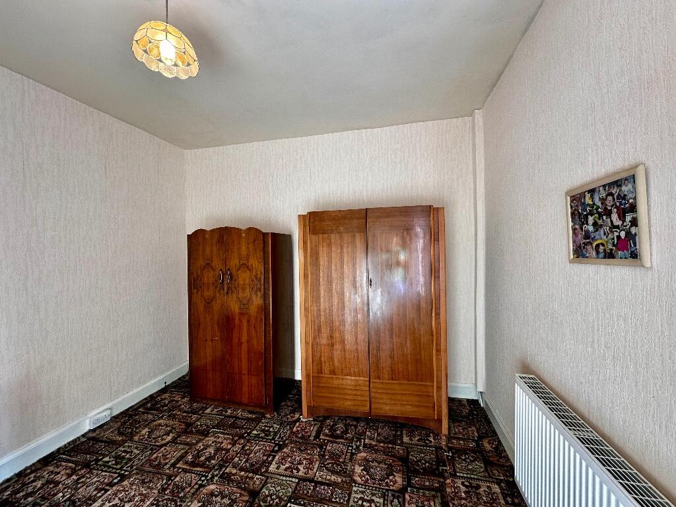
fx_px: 273
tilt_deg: -0.2
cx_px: 338
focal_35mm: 14
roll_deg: +1.3
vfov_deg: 85.7
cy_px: 254
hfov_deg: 102.1
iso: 125
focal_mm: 2.22
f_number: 2.2
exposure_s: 1/100
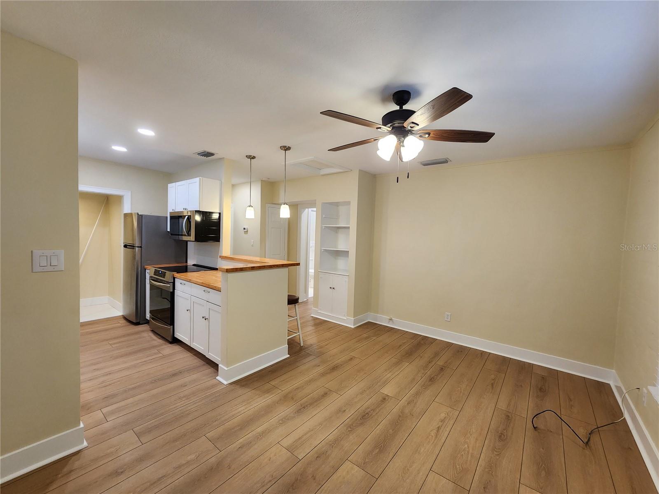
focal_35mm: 13
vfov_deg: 89.9
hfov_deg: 106.2
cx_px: 330
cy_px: 247
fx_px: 247
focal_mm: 2.2
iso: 200
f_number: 2.2
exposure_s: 1/60
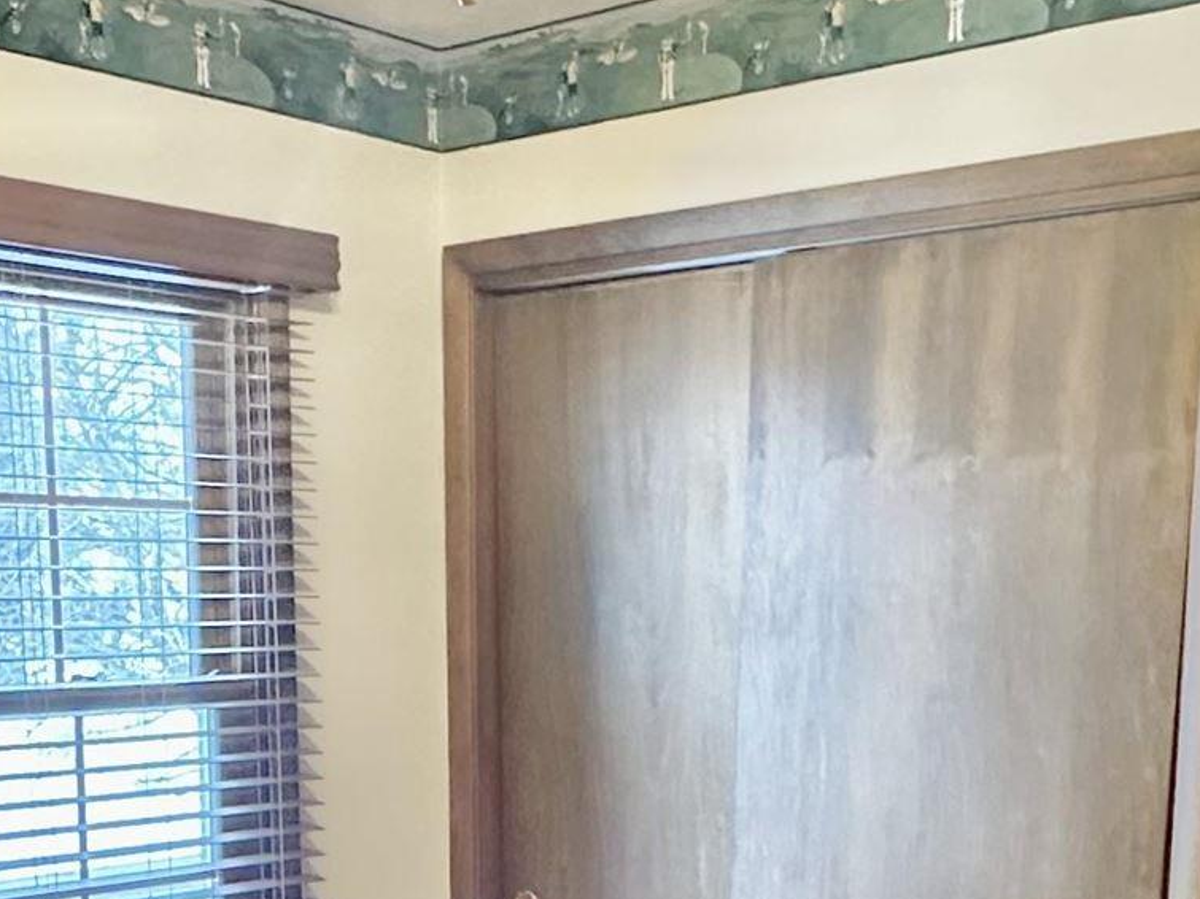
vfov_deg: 24.0
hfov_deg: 33.8
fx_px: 1976
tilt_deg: -10.9
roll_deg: -0.5
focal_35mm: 57
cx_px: 542
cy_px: 986
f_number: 2.2
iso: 500
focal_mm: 2.22
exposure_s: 1/60
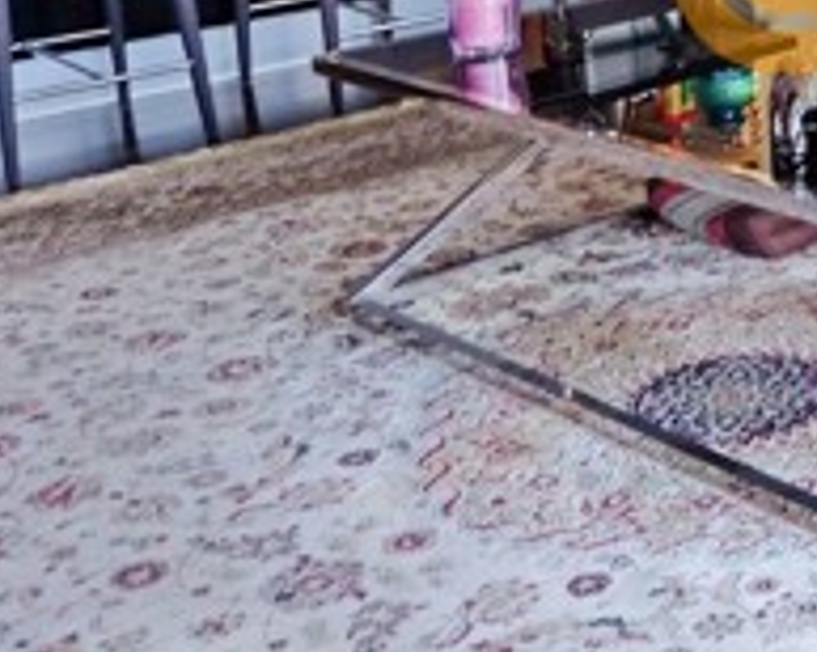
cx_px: 1173
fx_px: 1691
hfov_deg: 22.9
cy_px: -38
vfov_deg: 20.9
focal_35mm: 70
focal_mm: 16
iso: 200
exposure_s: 1/30
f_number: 3.5
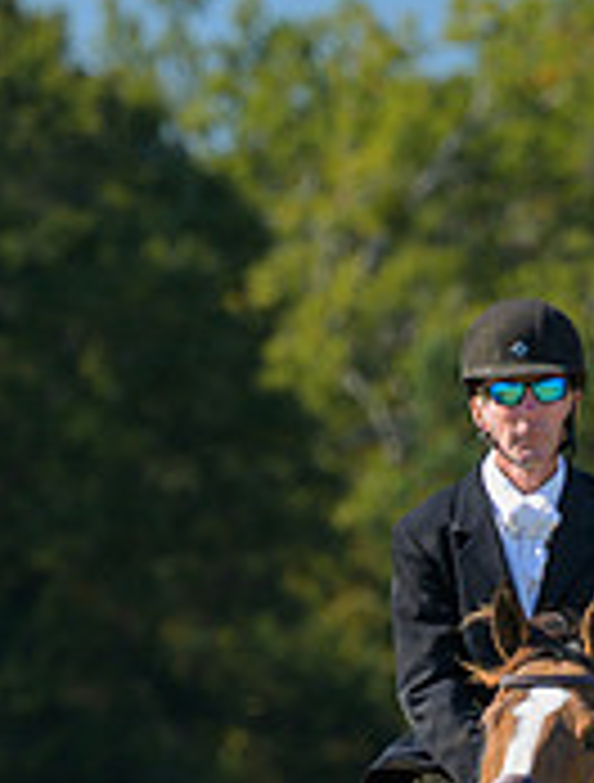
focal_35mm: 684
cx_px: 341
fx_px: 15536
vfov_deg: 2.9
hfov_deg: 2.2
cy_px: 814
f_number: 4
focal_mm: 135
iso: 200
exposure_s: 1/500
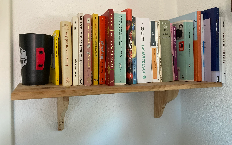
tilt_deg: +2.3
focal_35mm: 30
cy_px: 61
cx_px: 116
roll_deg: +1.5
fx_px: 190
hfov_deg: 62.9
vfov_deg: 41.7
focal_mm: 3.99
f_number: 1.8
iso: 200
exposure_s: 1/60
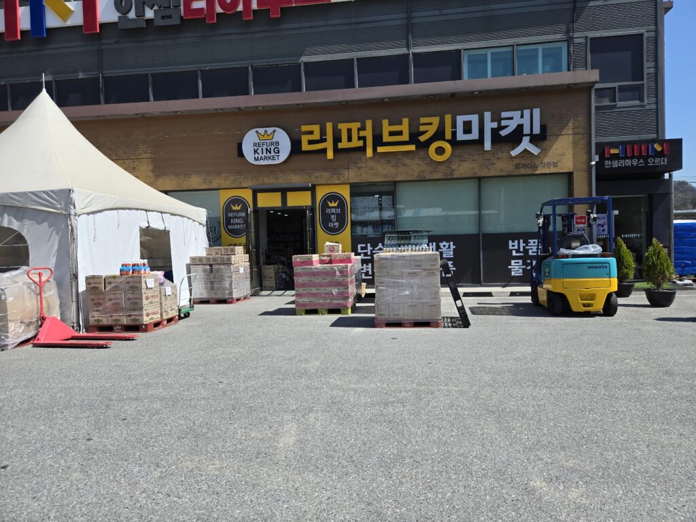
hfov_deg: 73.9
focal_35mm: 23
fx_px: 462
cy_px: 261
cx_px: 348
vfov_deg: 58.9
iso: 40
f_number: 1.8
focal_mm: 5.4
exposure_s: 1/2921
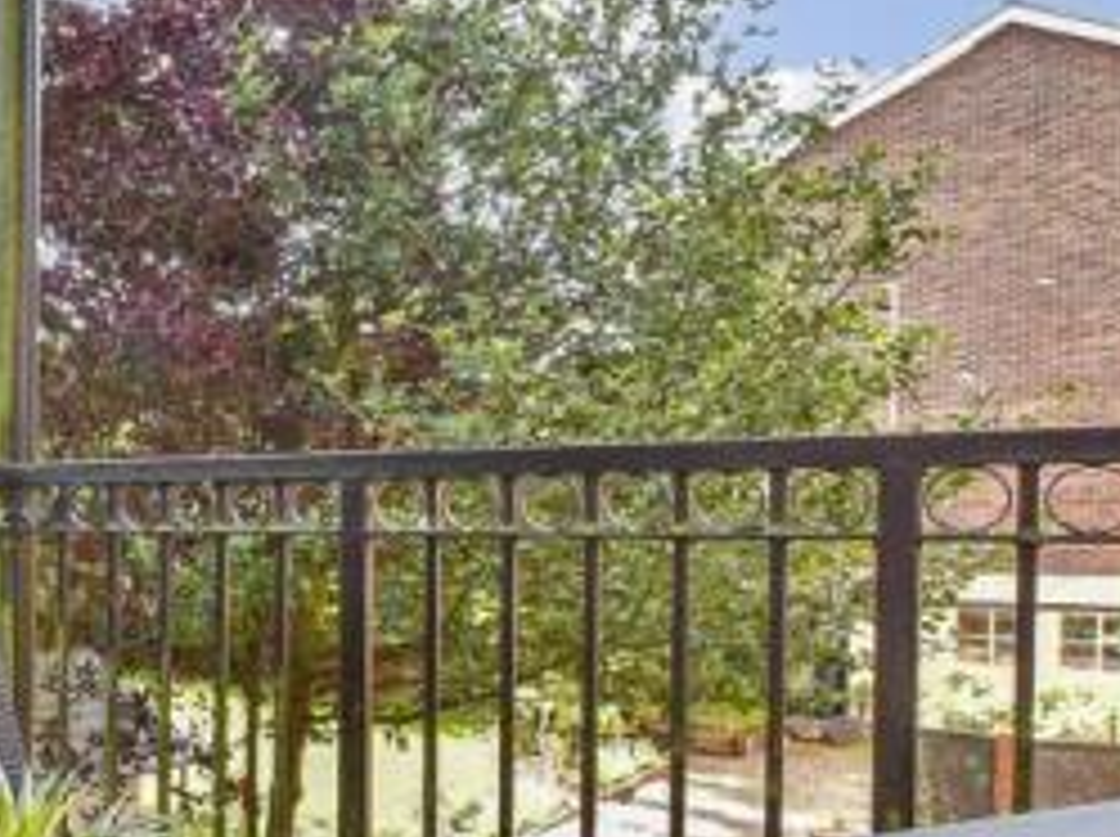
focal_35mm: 38
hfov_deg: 37.1
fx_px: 1228
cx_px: -232
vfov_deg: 37.4
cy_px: 533
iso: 320
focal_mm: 10
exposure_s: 1/25
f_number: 8
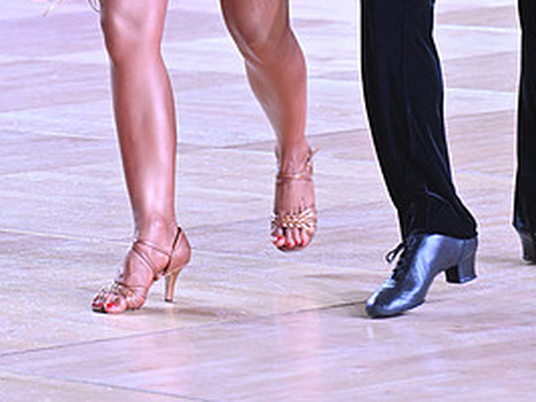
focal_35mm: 345
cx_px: 266
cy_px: -169
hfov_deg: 5.7
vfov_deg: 4.3
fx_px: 5340
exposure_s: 1/400
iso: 4000
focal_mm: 165
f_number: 7.1
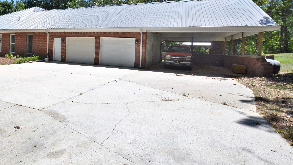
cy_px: 52
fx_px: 163
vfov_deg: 52.4
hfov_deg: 81.6
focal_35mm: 21
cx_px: 103
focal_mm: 10
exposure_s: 1/500
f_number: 11
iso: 400
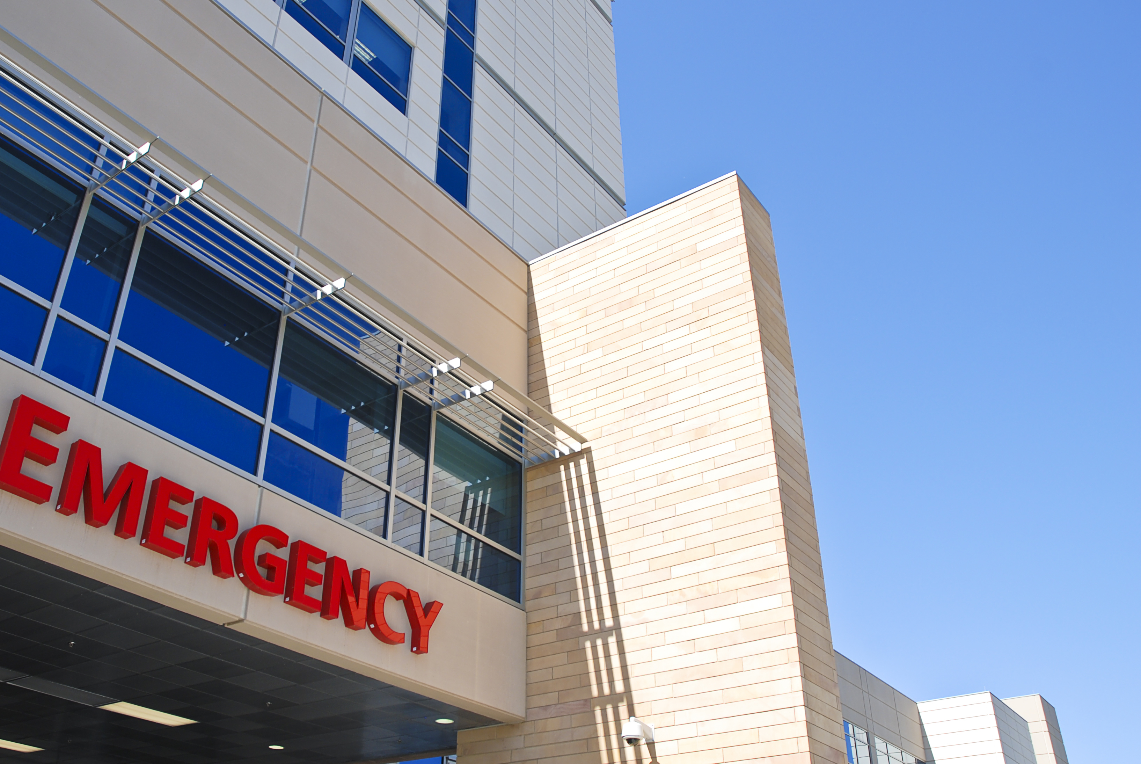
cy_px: 374
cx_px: 481
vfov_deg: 41.2
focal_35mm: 32
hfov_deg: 58.4
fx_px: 1015
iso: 100
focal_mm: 18
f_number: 6.3
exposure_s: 1/200
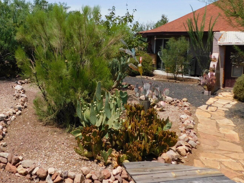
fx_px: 261
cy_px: 60
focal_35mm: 37
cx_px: 59
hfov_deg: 48.1
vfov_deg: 38.2
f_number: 6
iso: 125
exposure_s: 1/400
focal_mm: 4
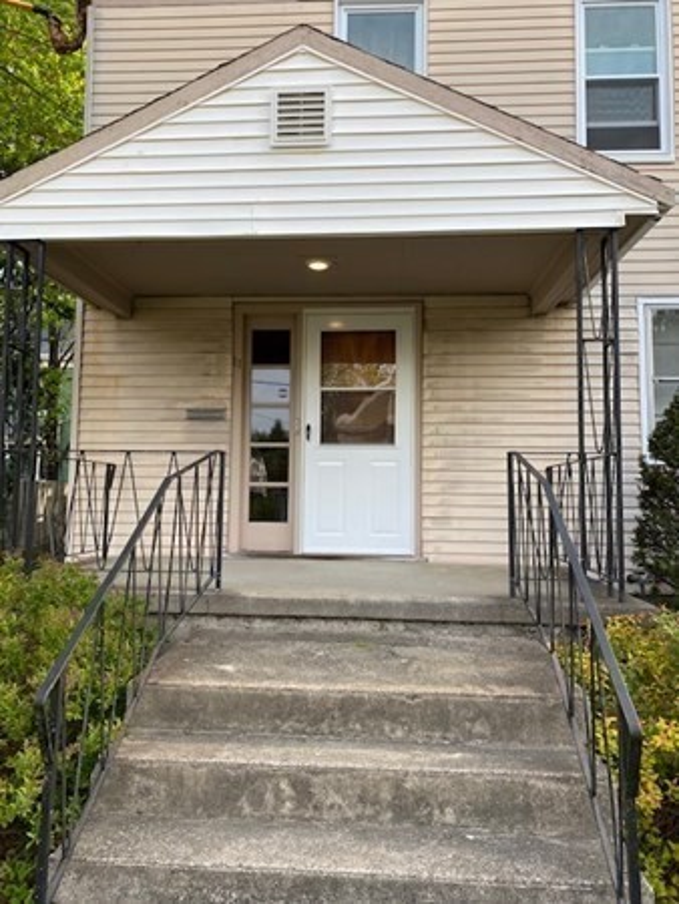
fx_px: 679
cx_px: 340
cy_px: 452
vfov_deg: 67.3
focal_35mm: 26
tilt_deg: +4.1
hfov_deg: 53.1
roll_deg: -0.4
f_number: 1.8
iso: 32
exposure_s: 1/560
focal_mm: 4.25
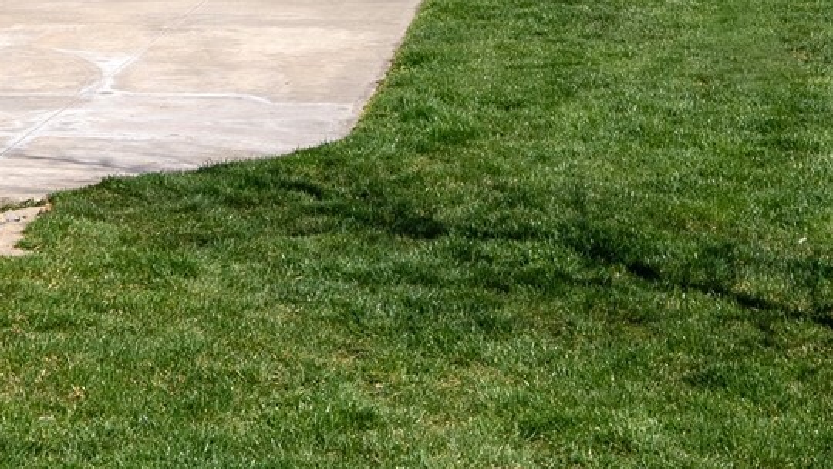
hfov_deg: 20.7
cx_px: 394
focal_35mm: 103
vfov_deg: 11.1
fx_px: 2282
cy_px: -299
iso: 50
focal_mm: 31.4
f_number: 11
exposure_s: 1/3200
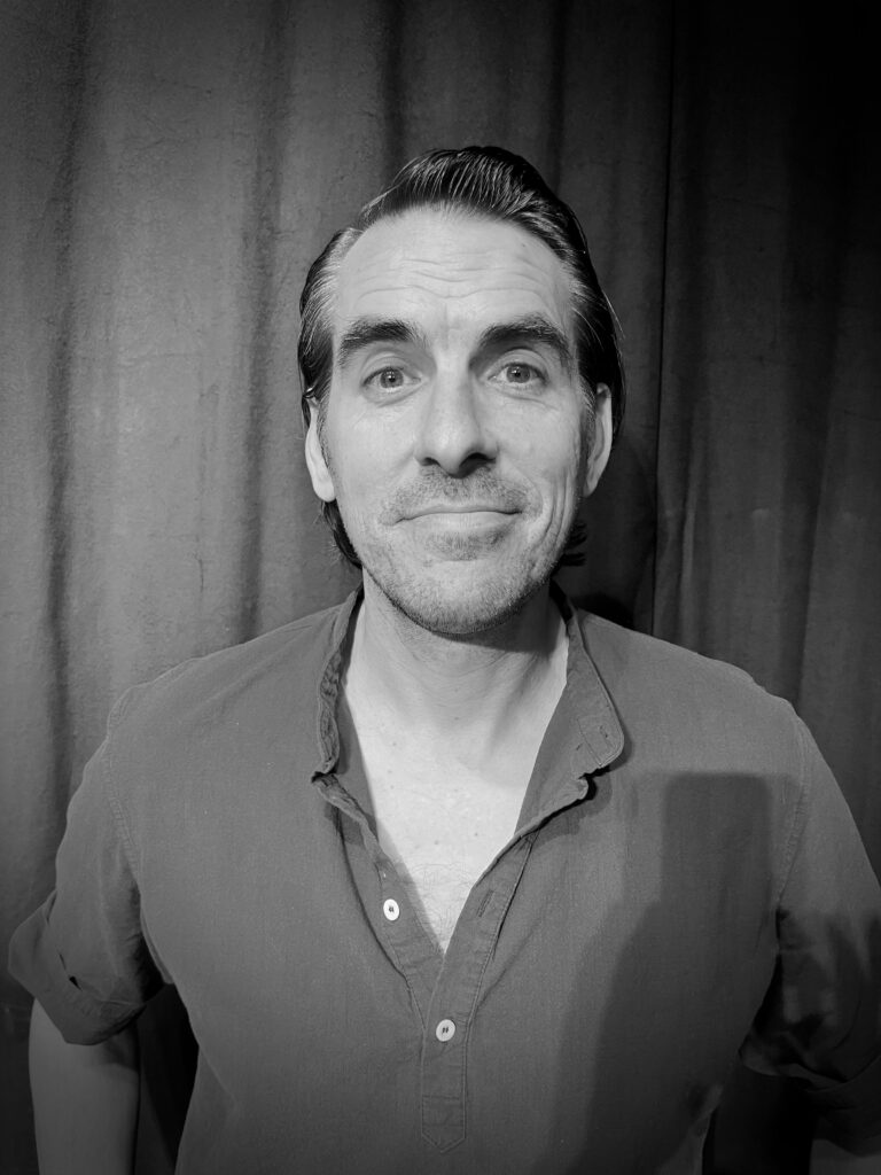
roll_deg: -1.3
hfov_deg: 53.1
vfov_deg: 67.3
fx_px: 882
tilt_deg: -2.8
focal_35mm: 26
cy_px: 588
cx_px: 440
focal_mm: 5.1
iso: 125
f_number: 1.6
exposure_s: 1/93
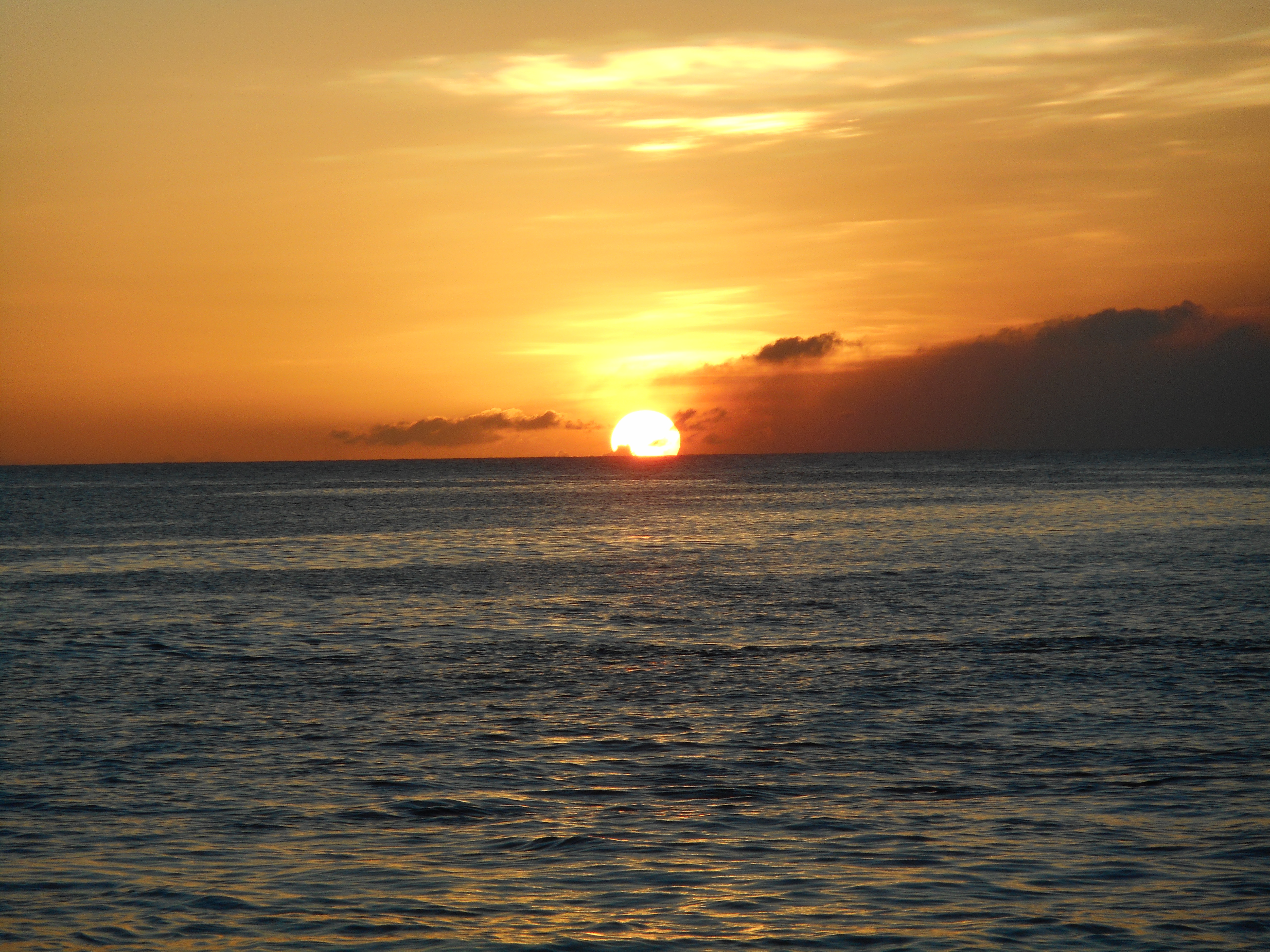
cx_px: 635
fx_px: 7338
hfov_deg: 9.9
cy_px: 476
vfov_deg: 7.4
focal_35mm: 200
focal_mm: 36
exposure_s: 1/250
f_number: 6.6
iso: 100
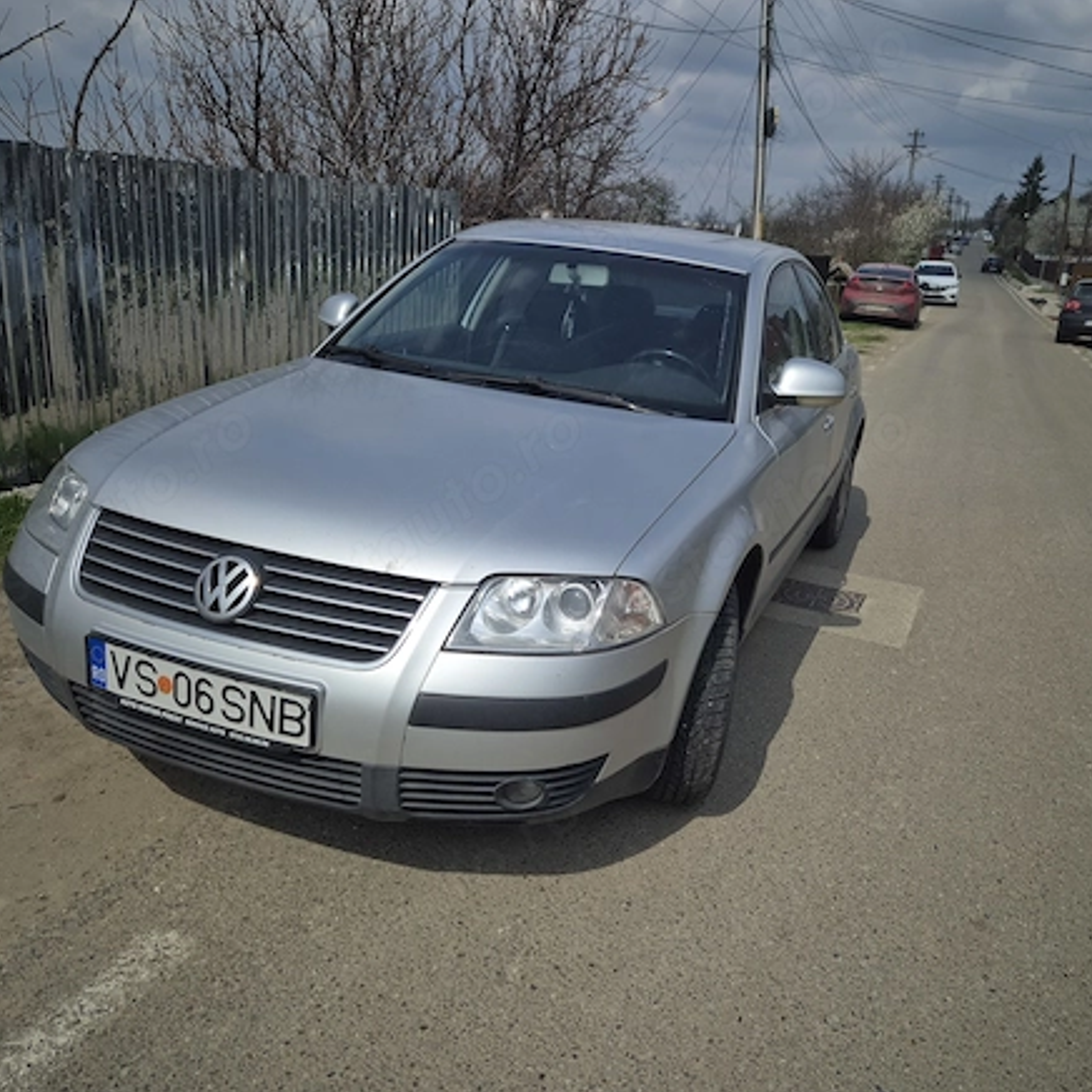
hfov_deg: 57.1
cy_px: 561
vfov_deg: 57.3
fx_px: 999
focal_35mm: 28
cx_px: 614
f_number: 1.8
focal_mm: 5.4
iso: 25
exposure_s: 1/2728
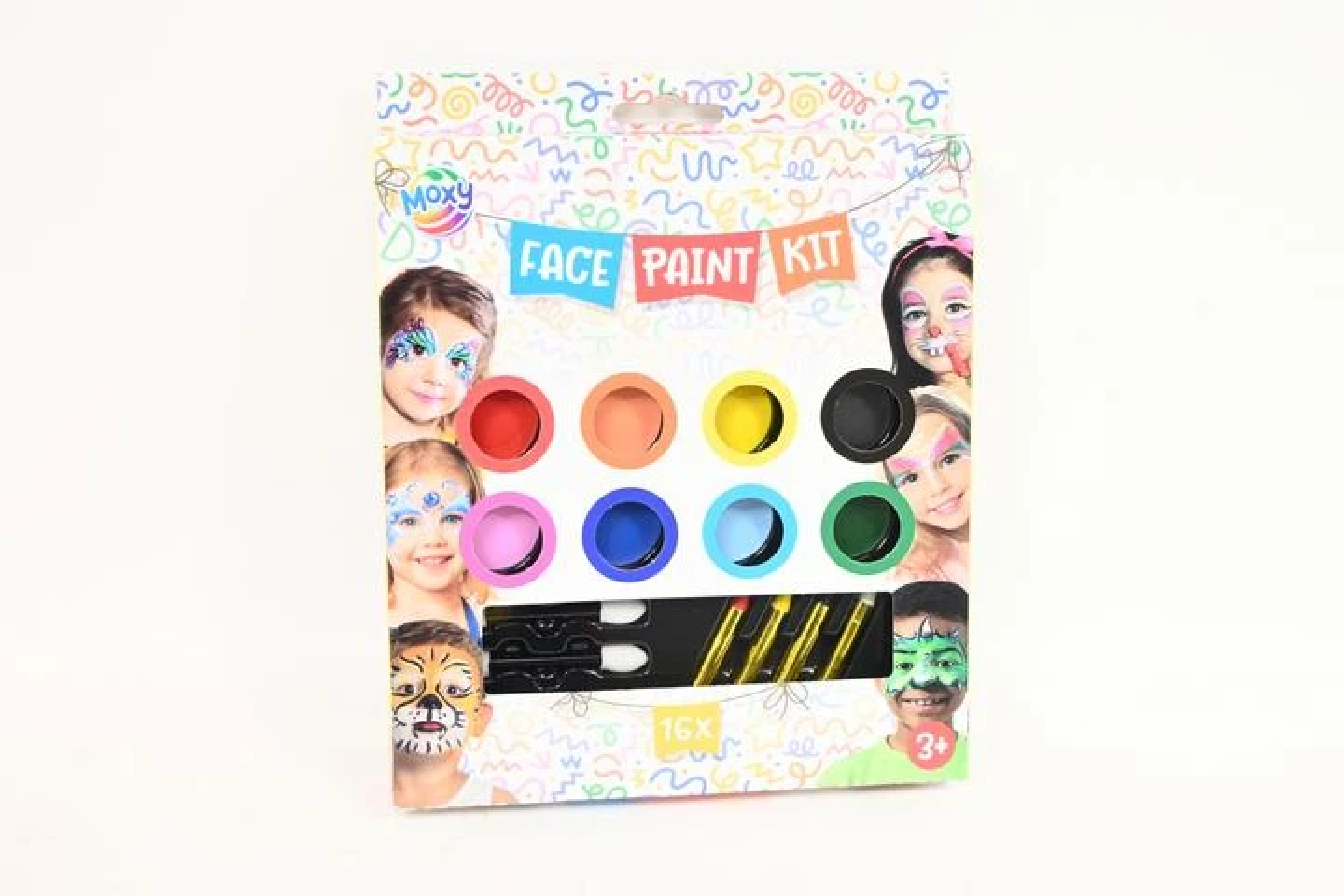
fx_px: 1820
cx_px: 672
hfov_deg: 40.5
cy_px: 448
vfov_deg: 27.7
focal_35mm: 49
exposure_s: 1/125
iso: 1000
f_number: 5
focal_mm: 32.5
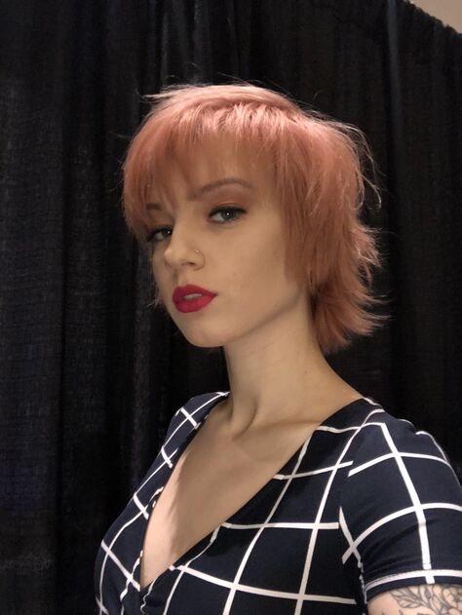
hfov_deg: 44.2
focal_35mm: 32
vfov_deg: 56.8
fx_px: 569
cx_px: 231
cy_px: 308
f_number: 2.2
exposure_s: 1/24
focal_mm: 2.87
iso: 320
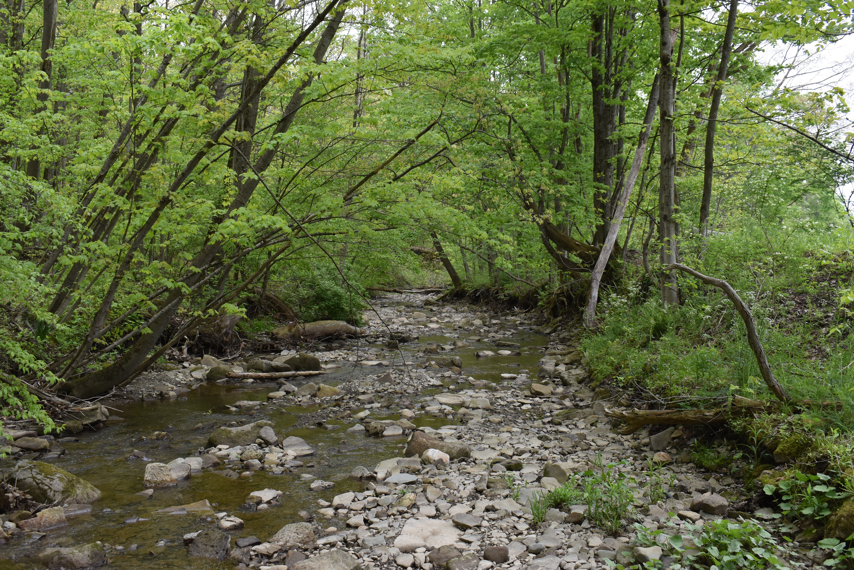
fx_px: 854
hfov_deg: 53.1
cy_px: 285
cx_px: 427
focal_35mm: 36
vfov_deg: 36.9
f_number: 8
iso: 400
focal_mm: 24
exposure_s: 1/250
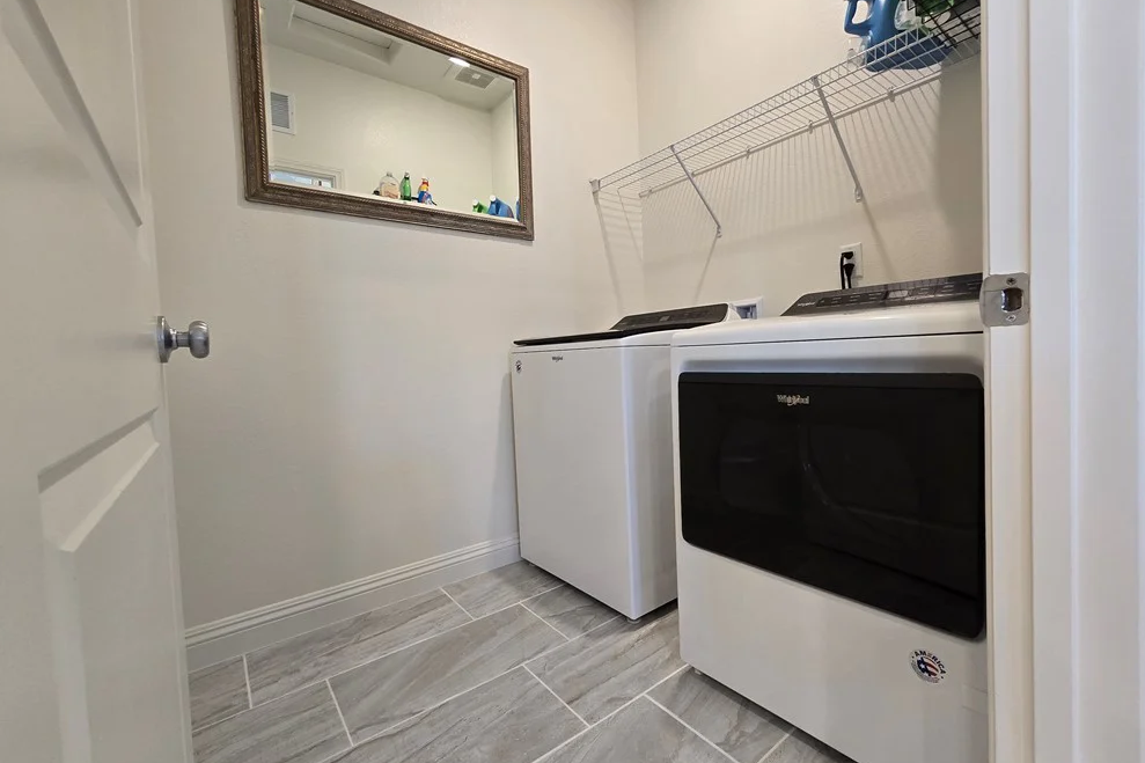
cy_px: 381
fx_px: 445
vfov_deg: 81.2
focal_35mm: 14
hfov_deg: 104.3
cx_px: 583
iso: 160
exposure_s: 1/60
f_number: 2.2
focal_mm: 2.2
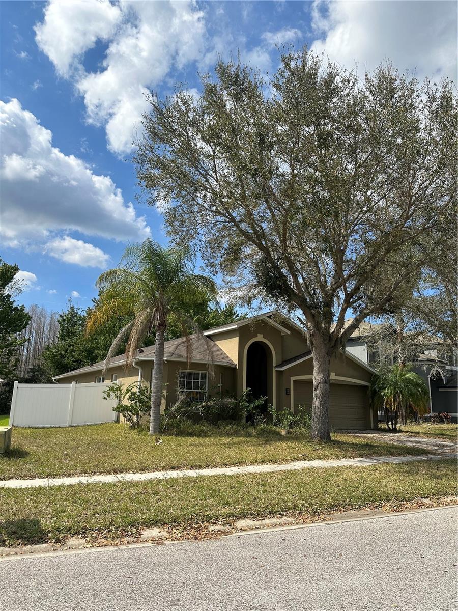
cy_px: 306
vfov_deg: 71.6
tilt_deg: +12.7
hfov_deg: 56.8
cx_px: 229
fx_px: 423
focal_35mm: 24
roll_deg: -2.4
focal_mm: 6.86
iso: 80
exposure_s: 1/5263
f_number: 1.78
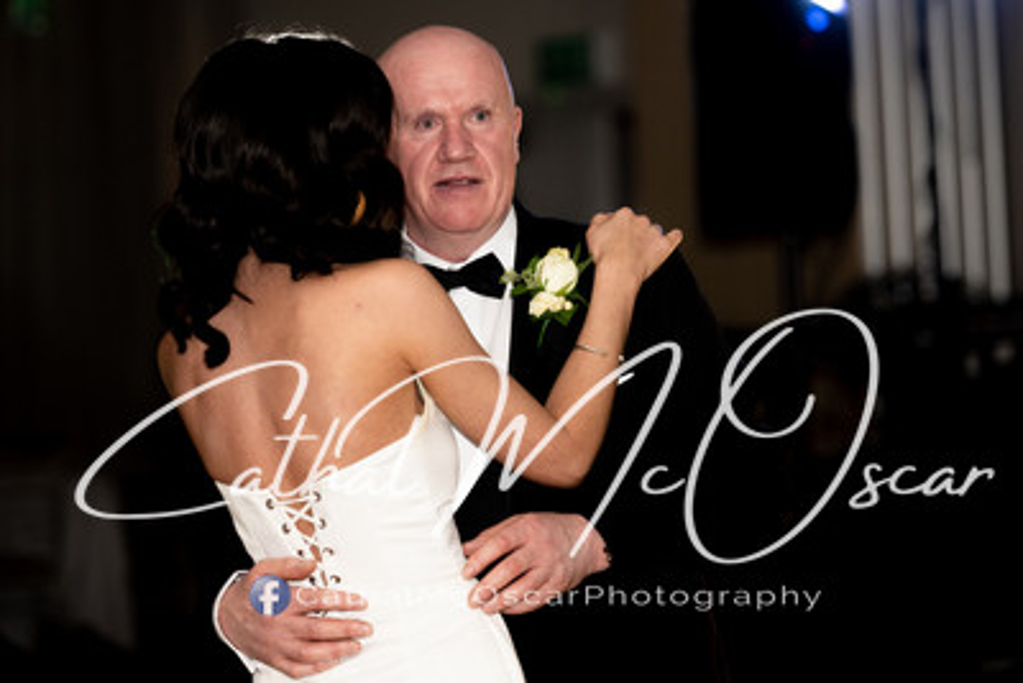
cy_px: 309
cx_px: 561
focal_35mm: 137
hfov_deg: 15.0
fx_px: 3894
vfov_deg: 10.0
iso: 640
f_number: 2.8
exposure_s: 1/250
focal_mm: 125
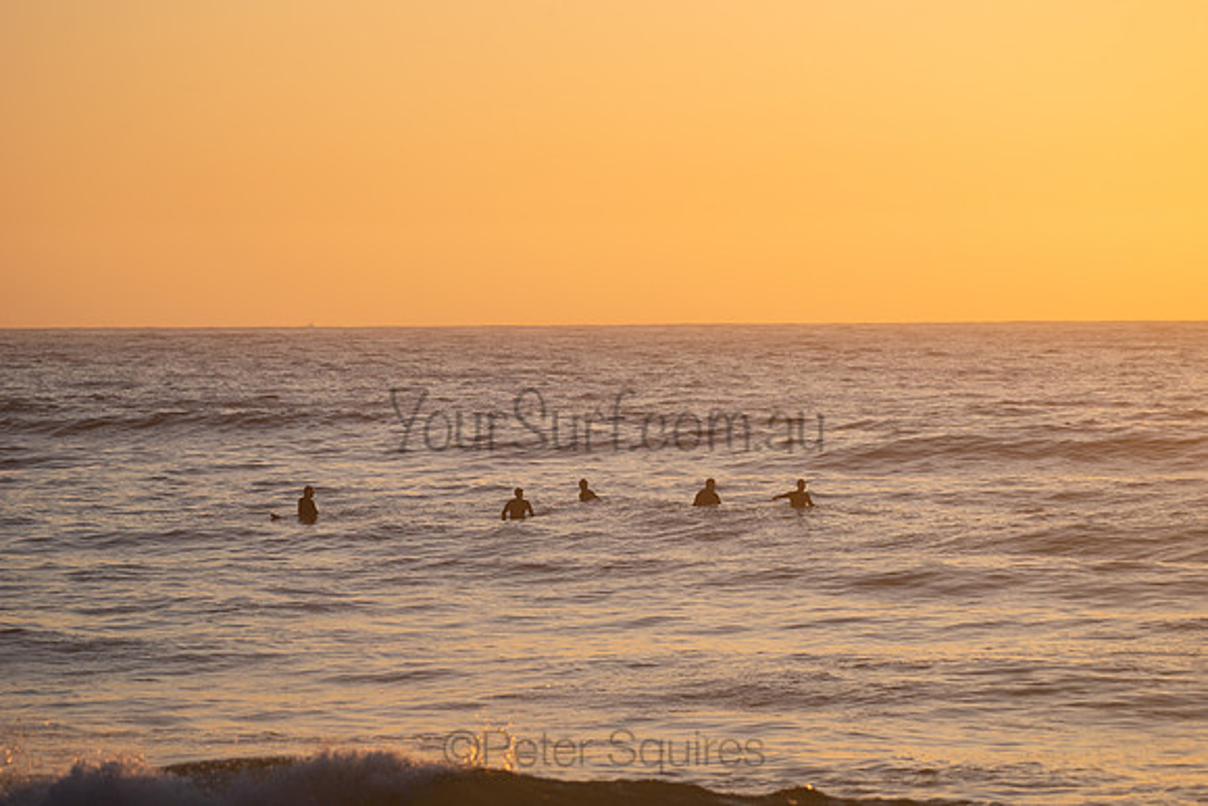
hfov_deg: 10.3
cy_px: 403
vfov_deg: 6.9
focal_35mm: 200
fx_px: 6712
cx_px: 604
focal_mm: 200
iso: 31
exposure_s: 1/200
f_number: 5.6
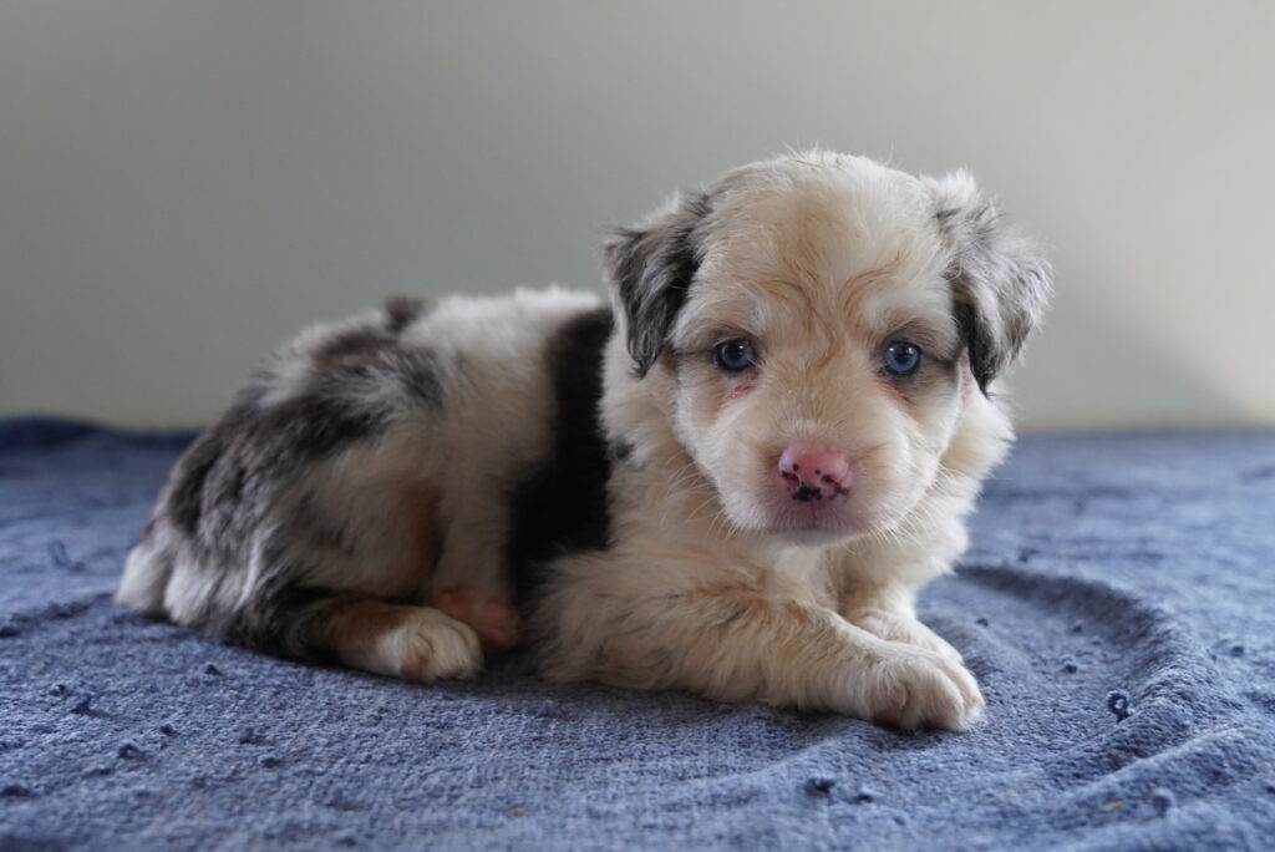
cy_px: 426
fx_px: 1435
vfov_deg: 33.1
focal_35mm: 40
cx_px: 638
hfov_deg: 47.9
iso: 1000
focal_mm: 27
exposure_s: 1/160
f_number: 4
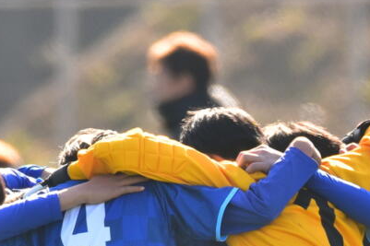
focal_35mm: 1872
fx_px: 19231
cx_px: 165
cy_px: 419
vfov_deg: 0.7
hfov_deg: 1.1
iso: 400
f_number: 6
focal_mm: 500
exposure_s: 1/640
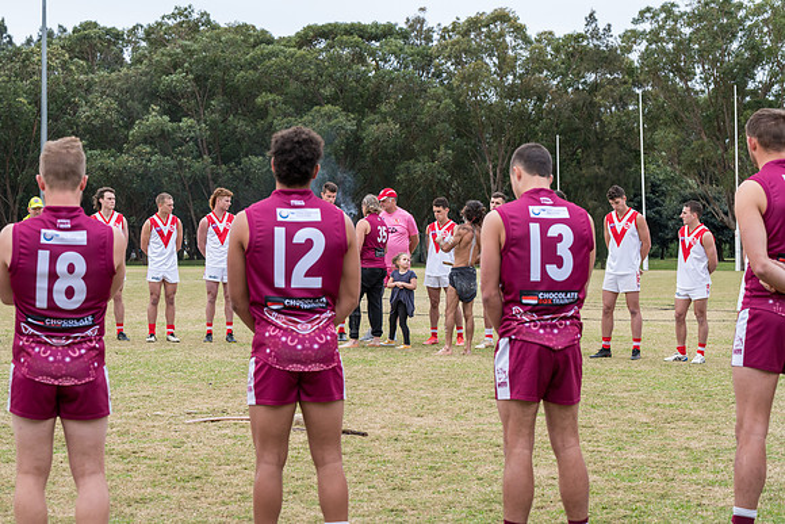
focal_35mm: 84
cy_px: 262
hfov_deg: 24.3
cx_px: 392
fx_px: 1825
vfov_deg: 16.3
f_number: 7.1
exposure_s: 1/125
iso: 400
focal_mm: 82
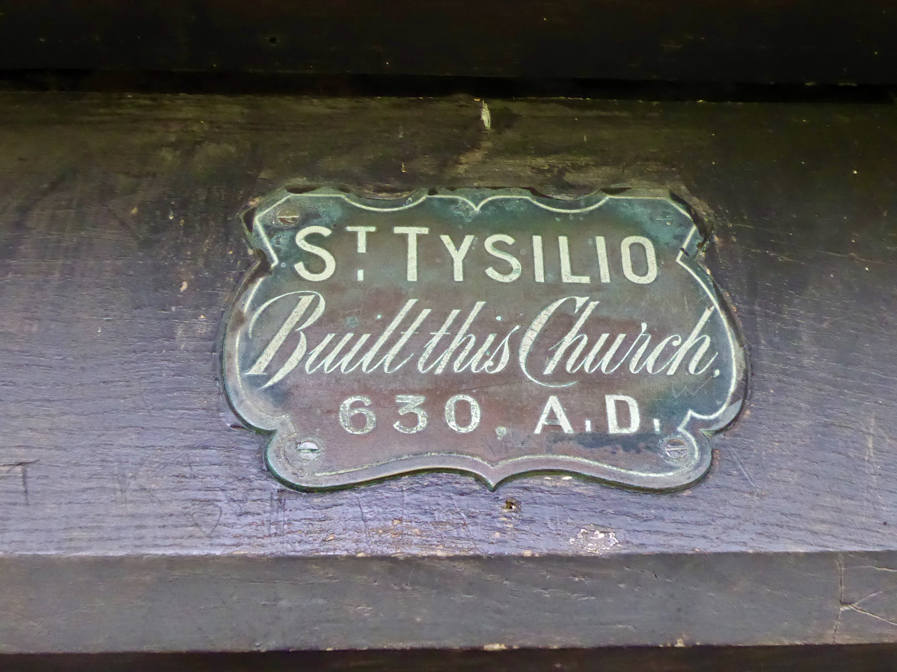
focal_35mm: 53
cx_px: 448
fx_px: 1373
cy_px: 336
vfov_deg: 27.5
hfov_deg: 36.2
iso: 1600
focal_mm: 9
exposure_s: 1/125
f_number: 4.1
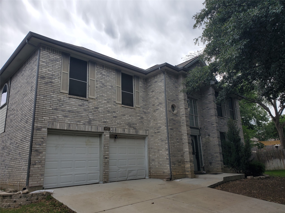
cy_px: 106
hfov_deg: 67.3
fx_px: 214
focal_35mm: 26
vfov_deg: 53.1
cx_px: 142
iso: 50
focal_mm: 4.3
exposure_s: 1/992
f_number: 2.4
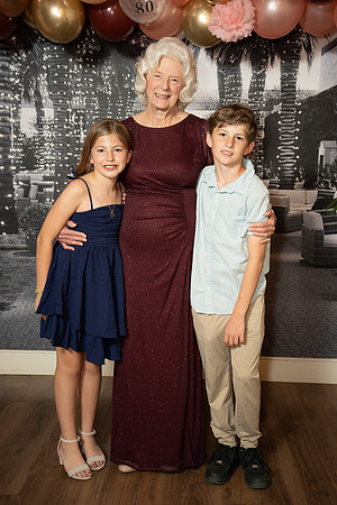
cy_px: 252
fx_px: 668
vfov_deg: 41.4
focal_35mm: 48
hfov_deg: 28.3
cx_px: 168
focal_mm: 47.6
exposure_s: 1/160
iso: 1000
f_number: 2.8
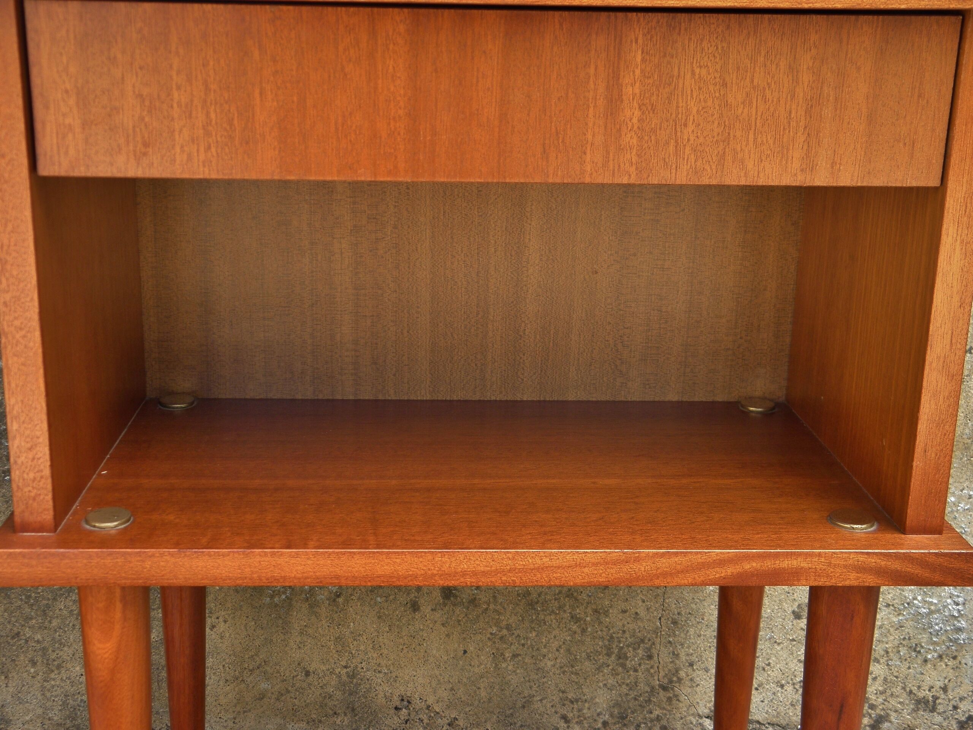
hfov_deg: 42.9
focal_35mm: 44
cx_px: 486
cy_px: 365
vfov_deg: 32.9
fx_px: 1237
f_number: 3.9
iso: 100
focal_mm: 7.9
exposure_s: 1/40
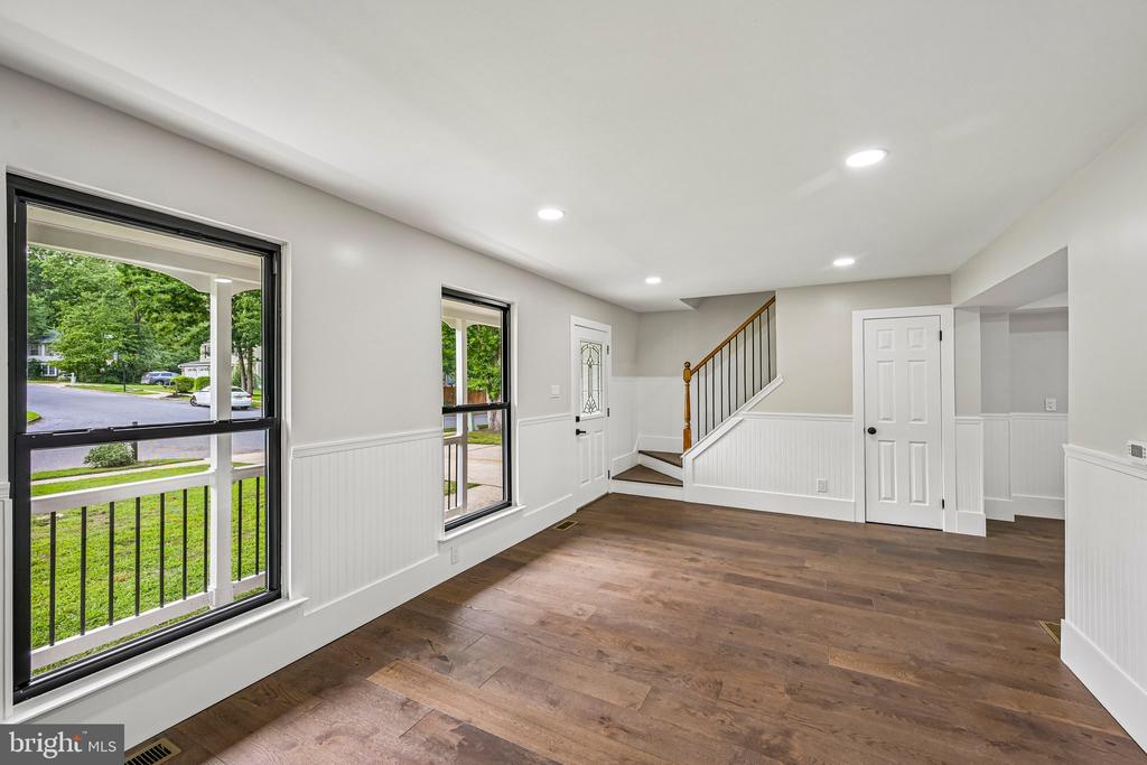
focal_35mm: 14
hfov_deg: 104.2
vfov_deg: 81.2
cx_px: 574
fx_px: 446
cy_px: 382
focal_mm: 14
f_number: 8
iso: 160
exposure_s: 1/15
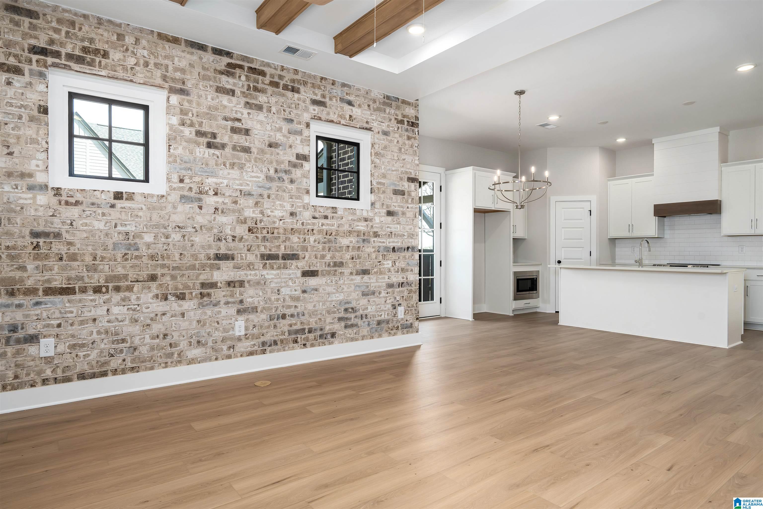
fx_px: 456
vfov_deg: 58.3
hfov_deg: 79.9
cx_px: 382
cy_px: 254
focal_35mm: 22
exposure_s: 1/100
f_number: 8
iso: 200
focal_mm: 21.5
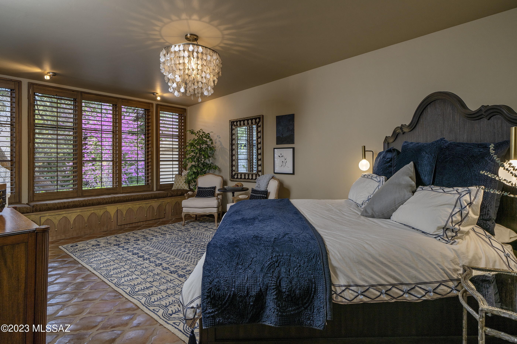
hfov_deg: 90.0
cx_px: 258
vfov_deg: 67.4
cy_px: 172
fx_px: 258
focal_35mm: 18
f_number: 7.1
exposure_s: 1/15
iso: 200
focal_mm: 18
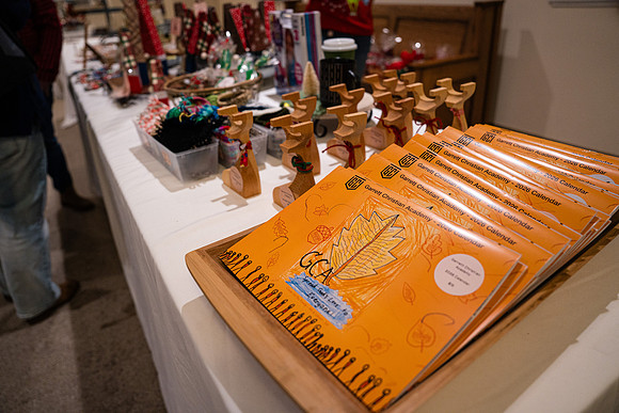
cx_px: 310
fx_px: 413
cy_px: 206
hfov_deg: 73.7
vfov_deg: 53.2
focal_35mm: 24
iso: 800
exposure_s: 1/200
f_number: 2.8
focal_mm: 24
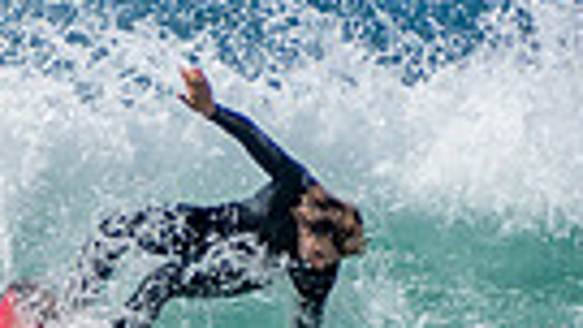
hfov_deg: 0.8
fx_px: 41824
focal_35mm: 2705
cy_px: 360
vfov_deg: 0.4
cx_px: 26
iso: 280
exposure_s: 1/2000
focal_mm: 400
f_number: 5.6
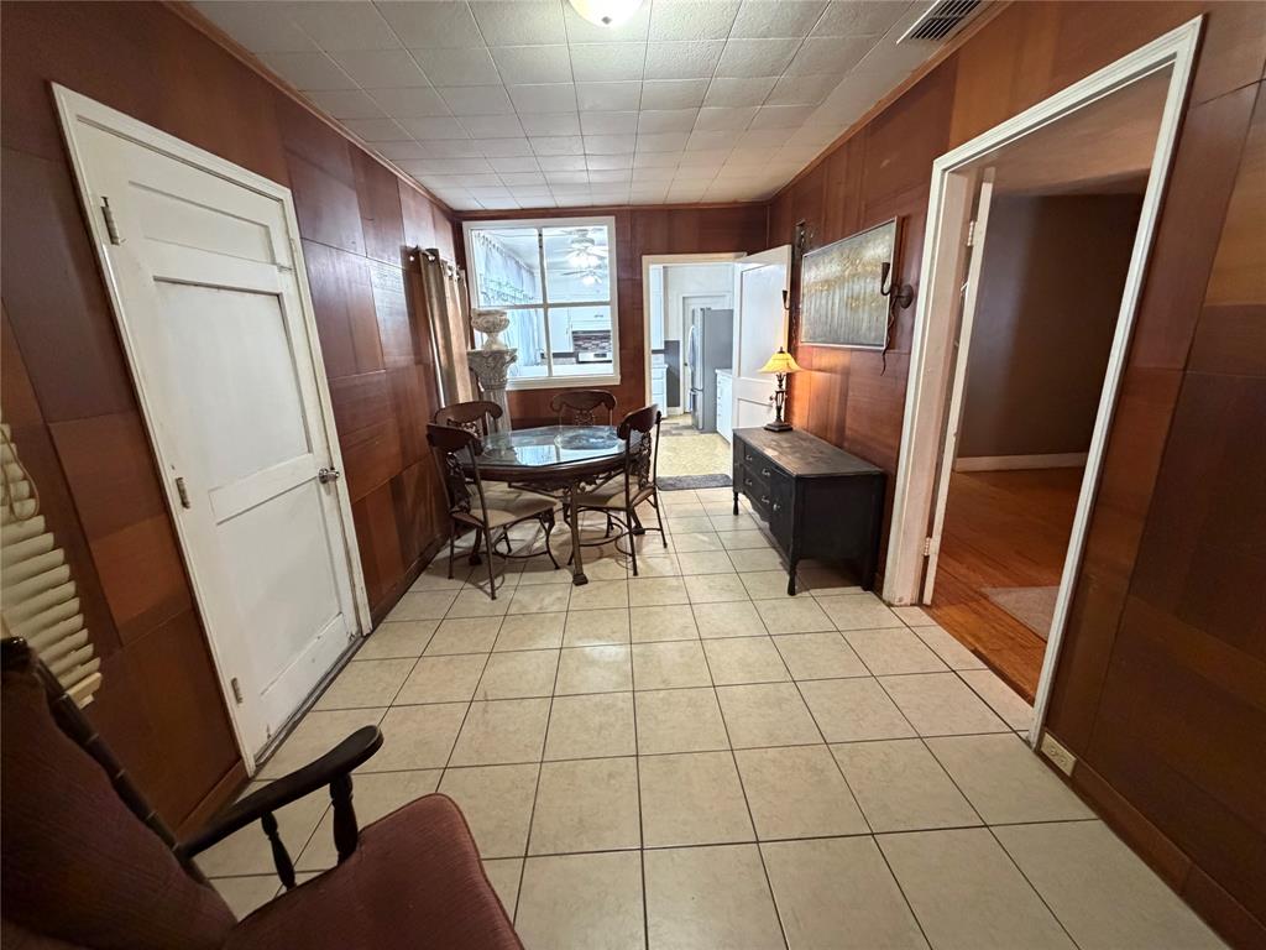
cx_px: 633
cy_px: 475
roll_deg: +2.8
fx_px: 512
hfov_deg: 102.1
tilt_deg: -16.4
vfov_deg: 85.7
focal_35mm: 14
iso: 800
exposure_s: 1/60
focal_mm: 2.22
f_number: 2.2
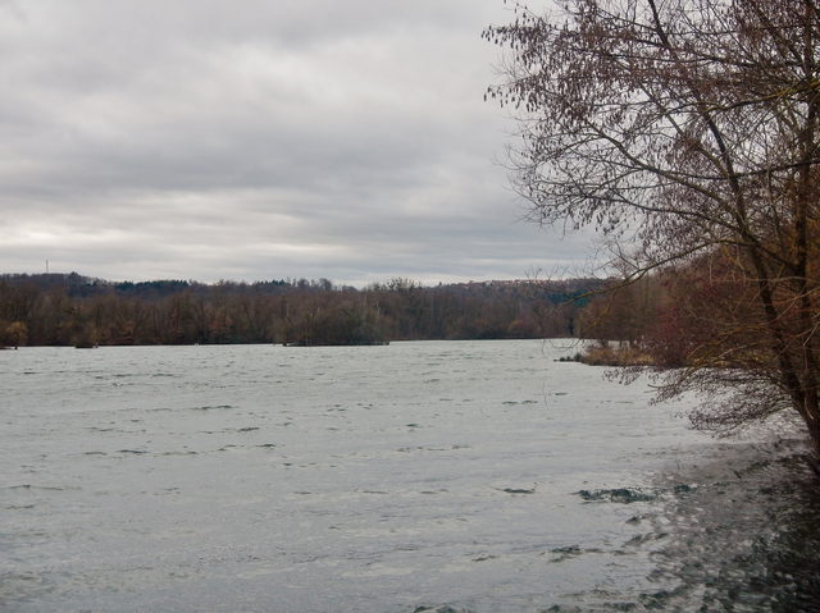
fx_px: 1302
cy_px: 306
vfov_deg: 26.5
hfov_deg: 35.0
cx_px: 410
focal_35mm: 55
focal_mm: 9.9
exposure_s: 1/640
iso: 125
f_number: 4.1
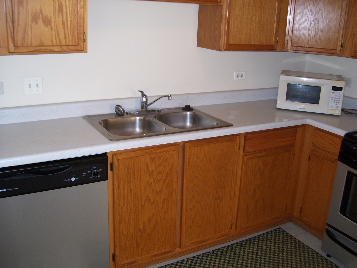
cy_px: 134
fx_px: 382
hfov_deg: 50.1
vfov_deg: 38.7
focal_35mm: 37
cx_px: 178
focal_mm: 6
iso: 80
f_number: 2.7
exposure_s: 1/60
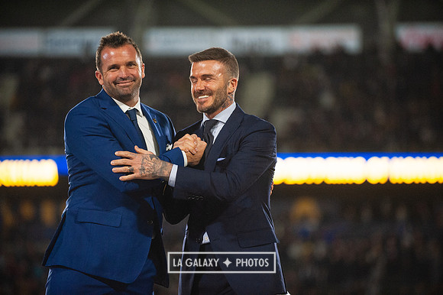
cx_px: 222
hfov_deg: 12.1
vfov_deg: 8.1
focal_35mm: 170
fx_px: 2091
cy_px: 148
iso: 3200
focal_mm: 170
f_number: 2.8
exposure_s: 1/2000
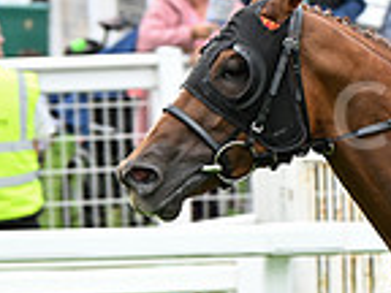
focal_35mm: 466
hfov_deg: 4.2
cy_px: 281
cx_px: 690
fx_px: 5264
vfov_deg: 3.2
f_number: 4
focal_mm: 120
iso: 1250
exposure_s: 1/1600
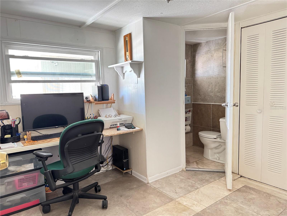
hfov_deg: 71.6
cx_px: 144
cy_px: 108
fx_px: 199
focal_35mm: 24
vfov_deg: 56.8
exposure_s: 1/60
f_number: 1.78
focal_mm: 6.76
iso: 640
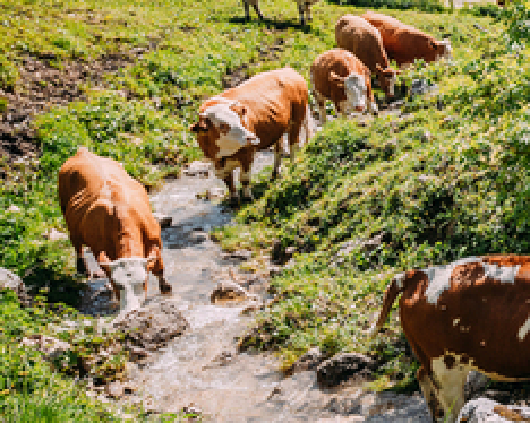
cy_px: 138
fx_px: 925
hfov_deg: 25.9
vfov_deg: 25.6
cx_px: 736
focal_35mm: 59
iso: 320
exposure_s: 1/1600
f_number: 6.3
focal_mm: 21
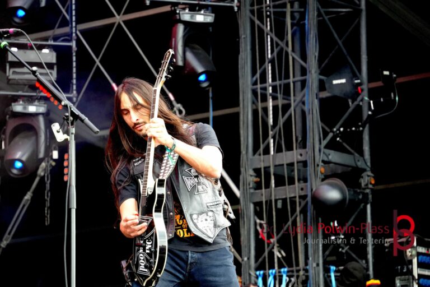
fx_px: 2168
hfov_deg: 11.3
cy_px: 144
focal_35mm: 182
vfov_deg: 7.6
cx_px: 215
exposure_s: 1/200
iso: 3200
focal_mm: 121
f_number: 5.6
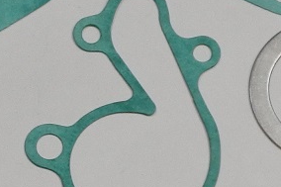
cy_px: 36
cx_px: -85
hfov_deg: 7.8
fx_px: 2036
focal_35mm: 261
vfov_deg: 5.3
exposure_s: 1/125
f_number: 4.5
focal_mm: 17.2
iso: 500
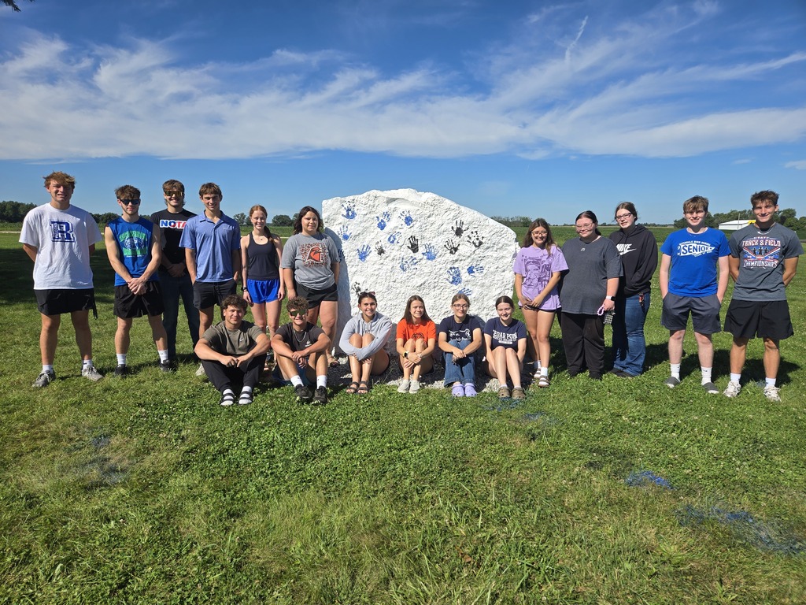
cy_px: 302
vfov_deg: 58.9
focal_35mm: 23
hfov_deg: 73.9
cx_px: 403
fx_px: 536
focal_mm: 5.4
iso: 25
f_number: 1.8
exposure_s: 1/2607
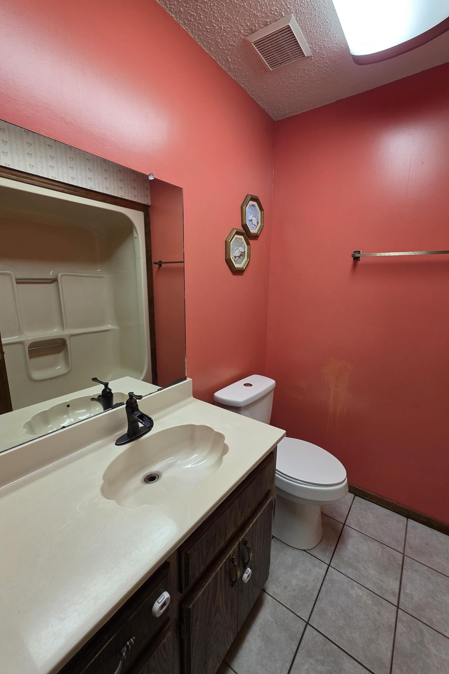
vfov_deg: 104.3
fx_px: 262
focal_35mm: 14
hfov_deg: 81.2
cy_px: 335
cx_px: 229
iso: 200
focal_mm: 2.2
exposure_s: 1/120
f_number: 1.9
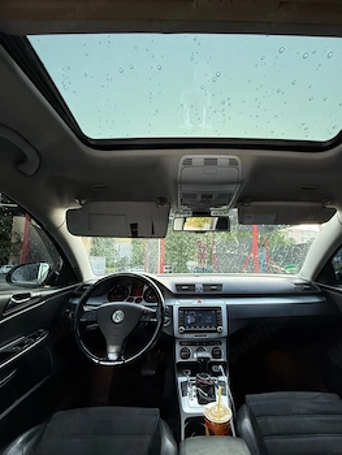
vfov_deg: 94.3
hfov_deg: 77.8
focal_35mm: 16
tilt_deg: +8.0
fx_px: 211
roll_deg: -0.6
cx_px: 192
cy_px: 243
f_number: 2.2
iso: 320
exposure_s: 1/100
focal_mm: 2.22
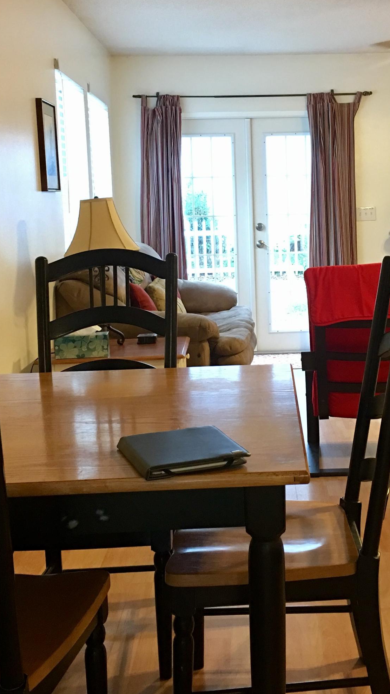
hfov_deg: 24.6
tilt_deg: -4.9
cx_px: 297
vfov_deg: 42.8
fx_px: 882
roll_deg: +1.2
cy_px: 310
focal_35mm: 48
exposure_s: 1/10
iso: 80
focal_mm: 4.15
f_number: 2.2
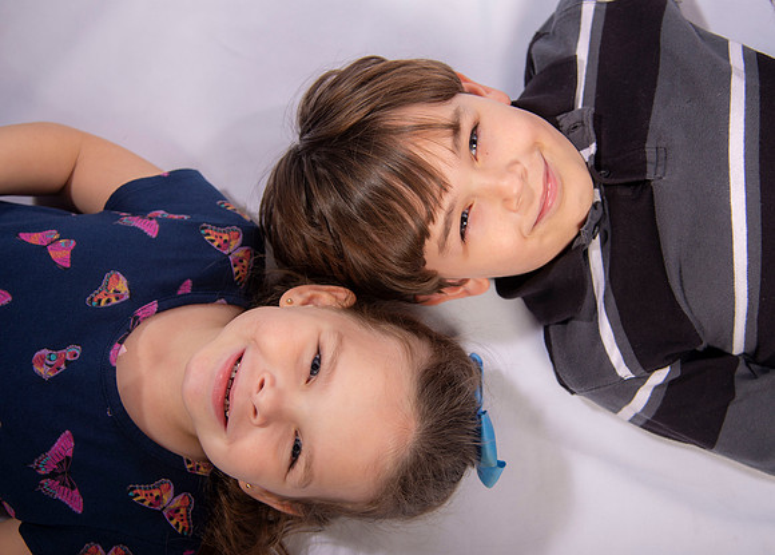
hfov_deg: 34.7
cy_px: 281
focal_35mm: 56
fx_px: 1240
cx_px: 413
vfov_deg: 25.2
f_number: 4.5
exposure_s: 1/160
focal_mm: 50
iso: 125
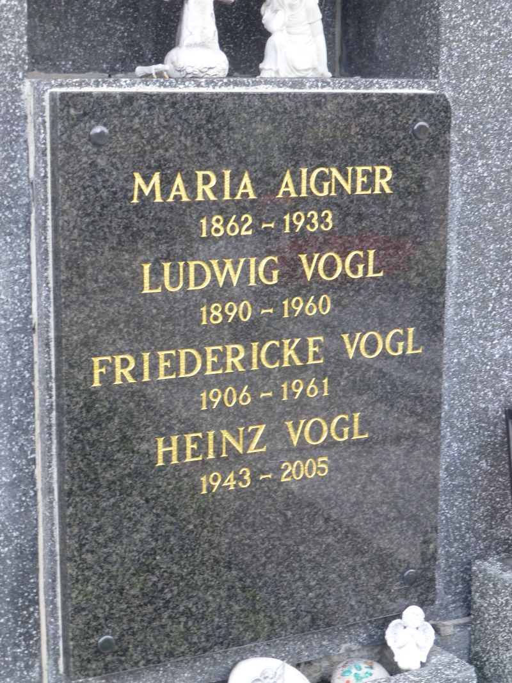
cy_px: 342
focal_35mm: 70
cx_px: 256
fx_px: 1381
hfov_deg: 21.0
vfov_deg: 27.8
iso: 250
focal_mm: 12.5
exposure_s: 1/60
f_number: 5
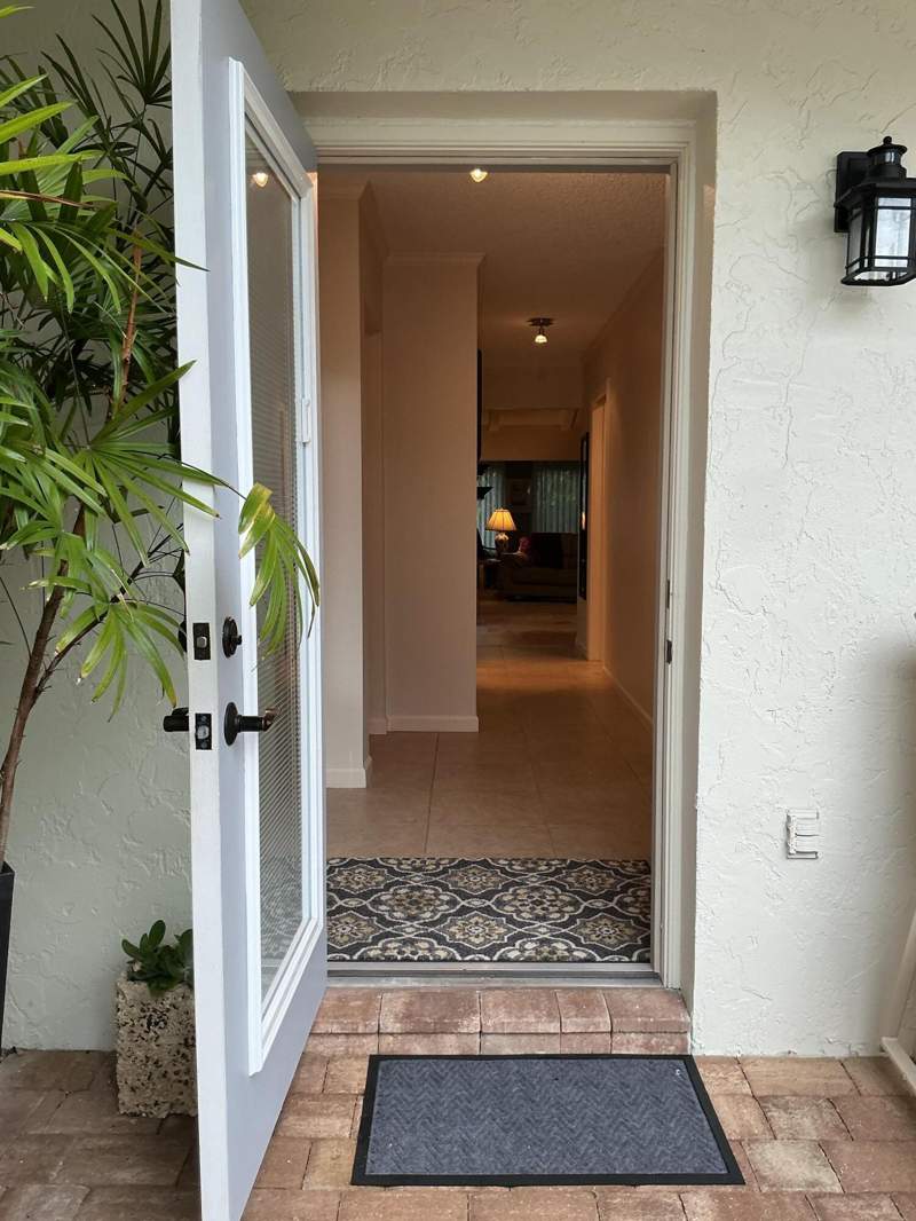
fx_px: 1023
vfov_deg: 61.6
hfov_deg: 48.2
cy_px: 610
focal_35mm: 29
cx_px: 458
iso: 50
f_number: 1.8
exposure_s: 1/120
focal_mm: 3
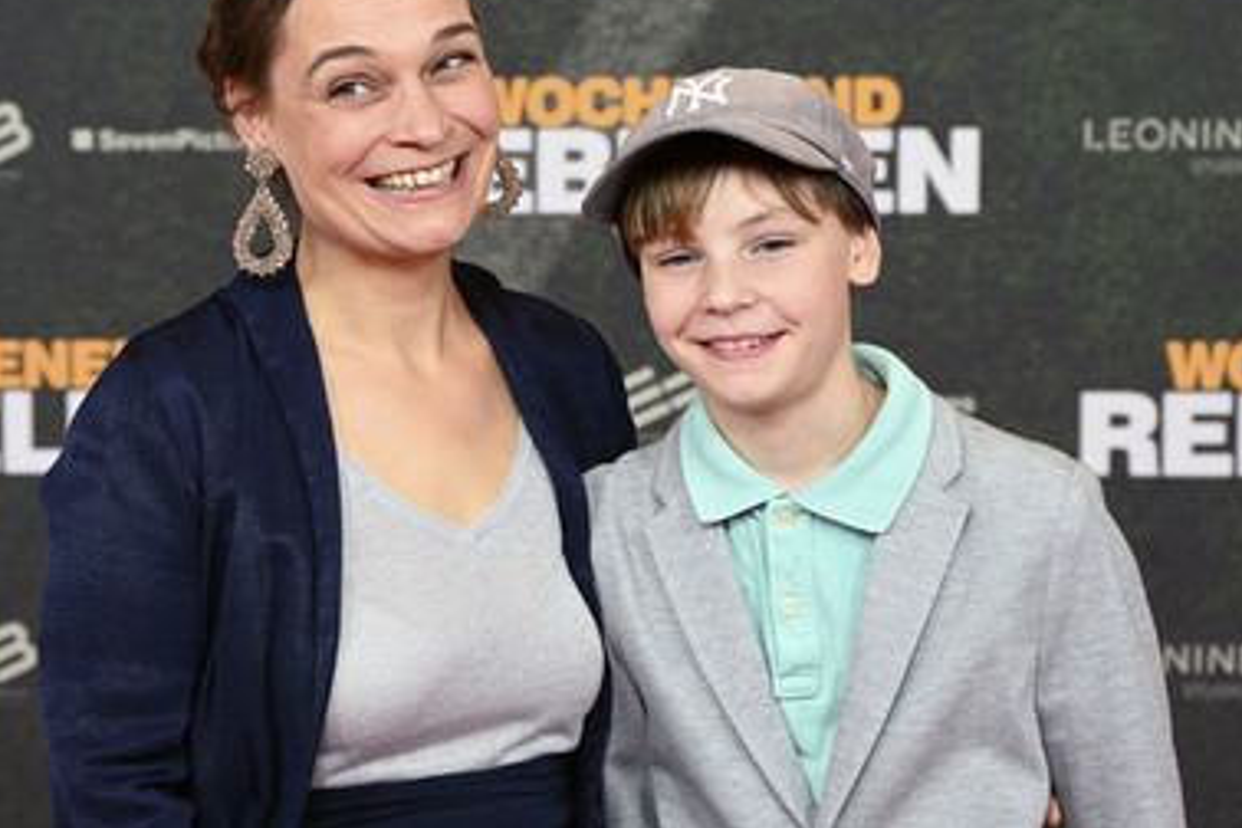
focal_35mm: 99
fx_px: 3415
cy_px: 338
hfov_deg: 20.6
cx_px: 580
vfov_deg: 13.8
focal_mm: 83
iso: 1000
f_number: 6.3
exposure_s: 1/200
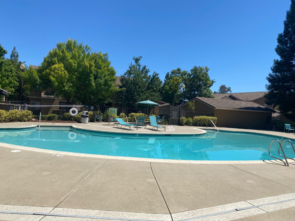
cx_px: 148
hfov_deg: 67.3
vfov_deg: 53.1
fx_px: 222
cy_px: 110
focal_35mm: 26
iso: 32
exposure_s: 1/3731
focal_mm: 4.25
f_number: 1.8
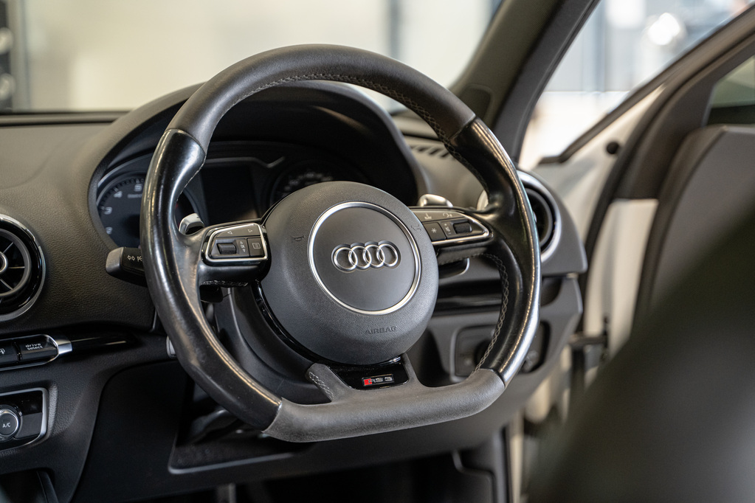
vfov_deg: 20.6
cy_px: 252
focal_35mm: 66
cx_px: 378
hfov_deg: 30.5
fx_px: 1384
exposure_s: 1/125
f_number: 2.8
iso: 1600
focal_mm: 66
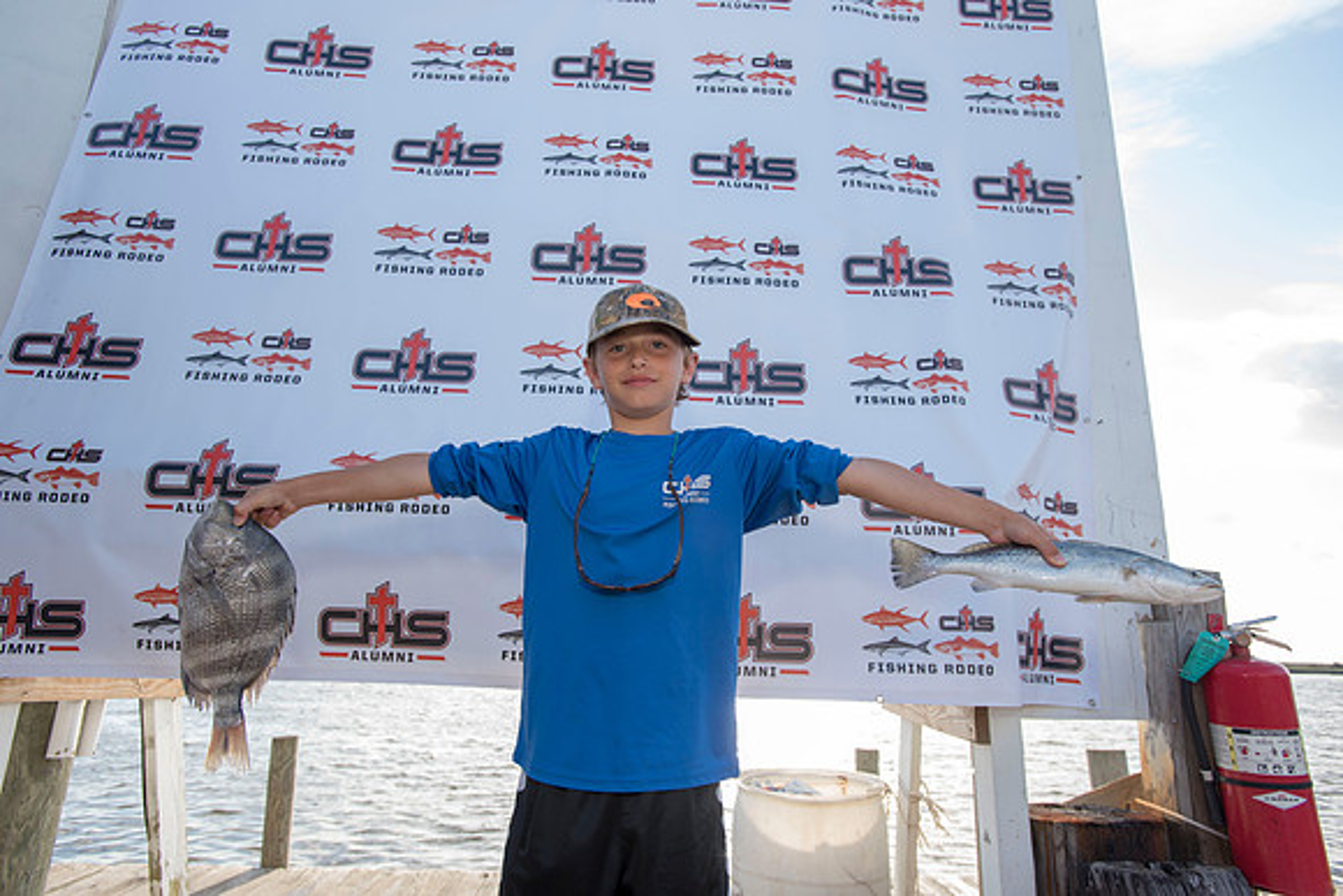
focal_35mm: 20
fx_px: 746
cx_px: 672
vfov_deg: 62.0
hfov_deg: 84.0
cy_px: 448
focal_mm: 20
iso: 250
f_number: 4.5
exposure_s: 1/400
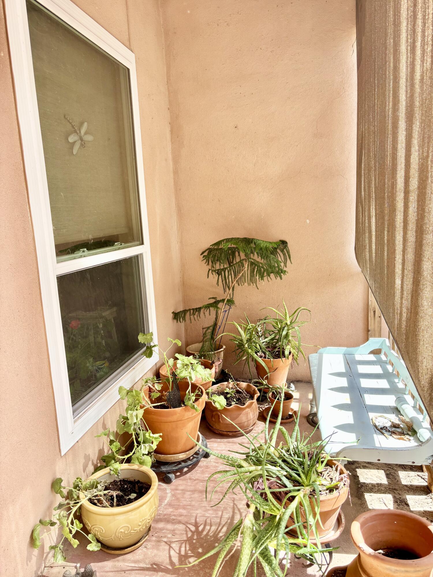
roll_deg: +3.6
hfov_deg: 53.1
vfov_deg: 67.3
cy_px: 288
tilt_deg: -10.4
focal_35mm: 26
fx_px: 434
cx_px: 216
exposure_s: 1/340
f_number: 1.6
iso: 50
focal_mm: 5.96
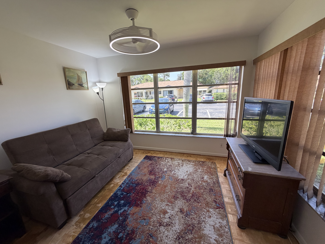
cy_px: 122
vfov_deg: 85.7
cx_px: 162
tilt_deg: -13.4
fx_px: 131
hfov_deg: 102.1
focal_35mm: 14
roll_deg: +2.5
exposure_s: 1/120
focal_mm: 2.22
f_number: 2.2
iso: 160
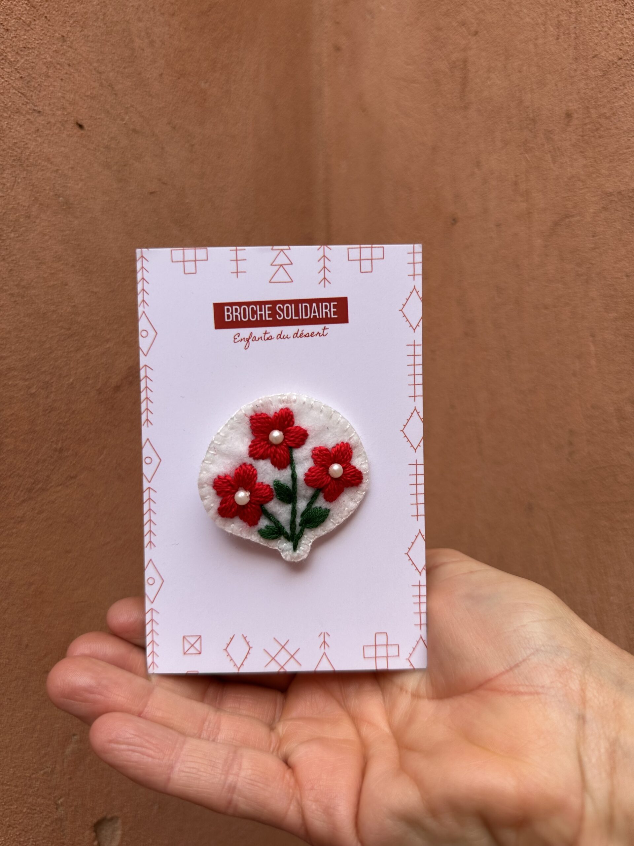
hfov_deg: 56.8
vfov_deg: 71.6
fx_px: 586
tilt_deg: +0.5
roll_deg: -0.1
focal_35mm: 24
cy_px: 423
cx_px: 317
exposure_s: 1/121
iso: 64
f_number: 1.78
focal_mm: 6.86
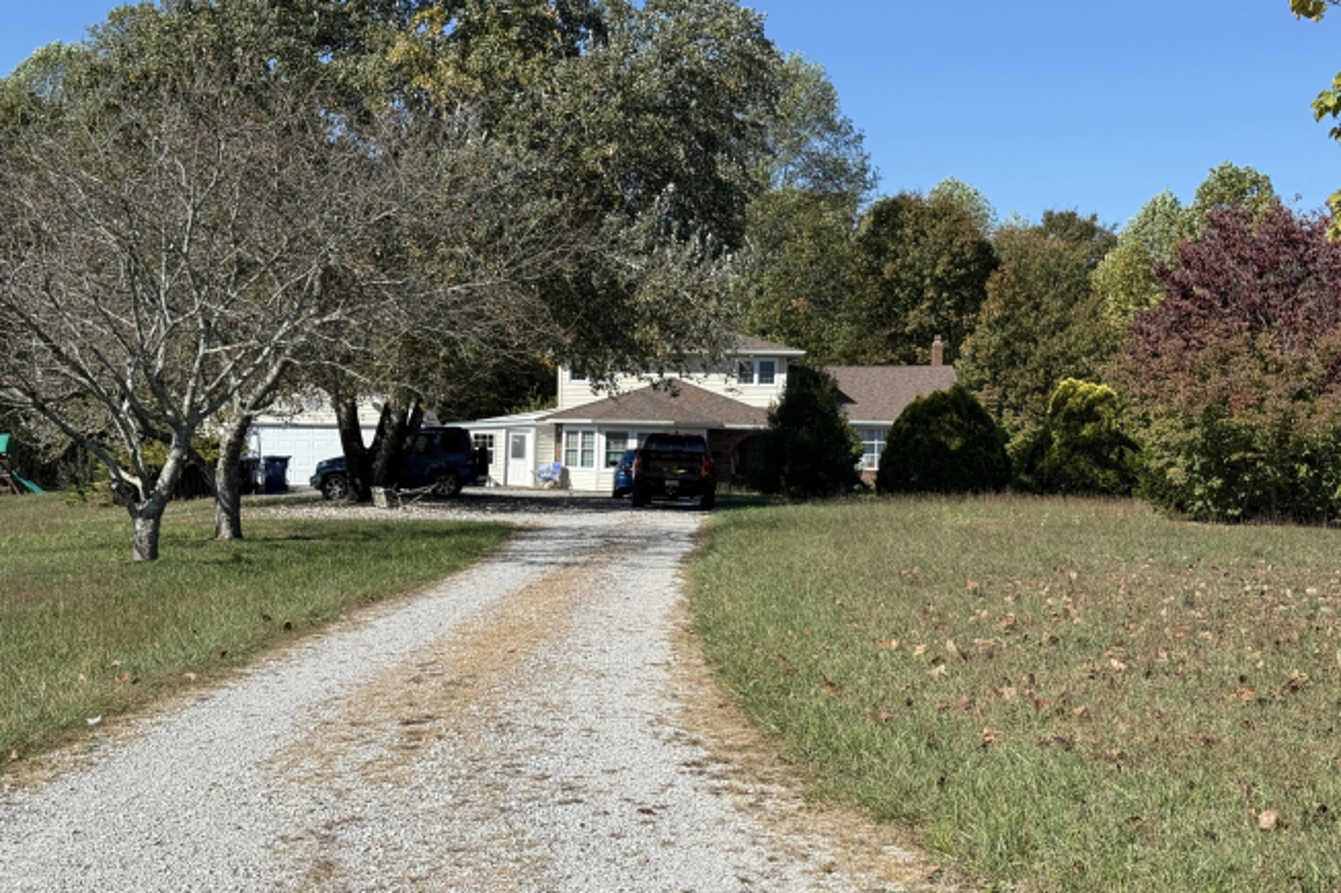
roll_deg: -1.6
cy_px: 396
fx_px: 1899
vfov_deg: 26.5
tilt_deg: +1.9
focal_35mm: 51
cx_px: 668
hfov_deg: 38.9
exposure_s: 1/4878
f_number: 1.78
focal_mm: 6.76
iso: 80
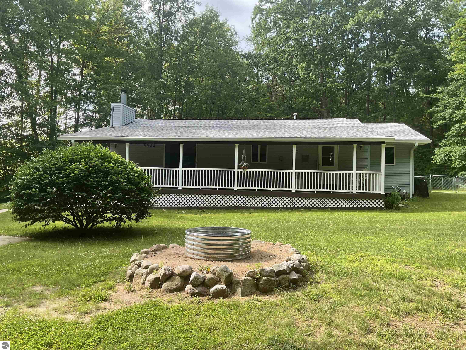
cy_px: 175
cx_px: 233
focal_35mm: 29
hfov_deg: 61.7
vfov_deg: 48.2
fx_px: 390
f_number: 1.8
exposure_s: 1/435
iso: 16
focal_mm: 3
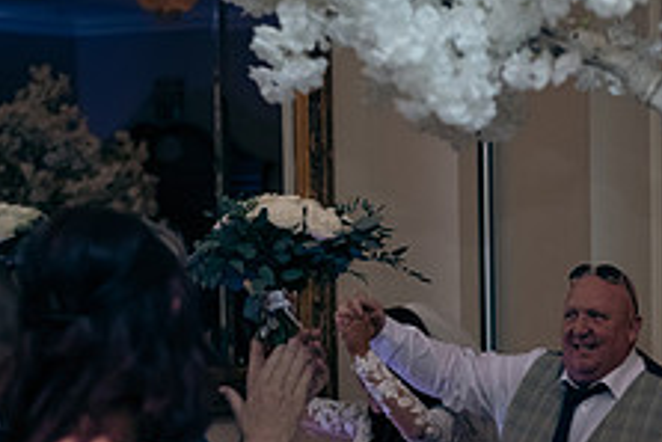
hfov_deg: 13.5
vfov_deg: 9.0
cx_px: 499
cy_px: 527
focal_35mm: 151
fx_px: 2778
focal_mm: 58
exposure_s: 1/160
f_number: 3.5
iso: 1000
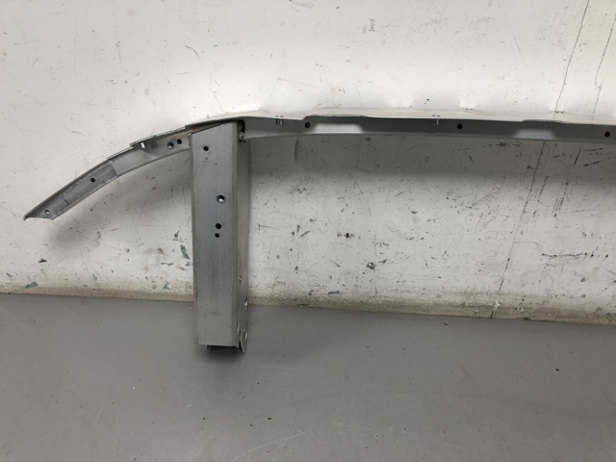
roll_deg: -2.0
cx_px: 308
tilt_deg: -33.4
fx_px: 498
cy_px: 231
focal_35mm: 28
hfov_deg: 63.4
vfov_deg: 49.7
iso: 32
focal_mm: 4
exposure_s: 1/50
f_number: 1.8
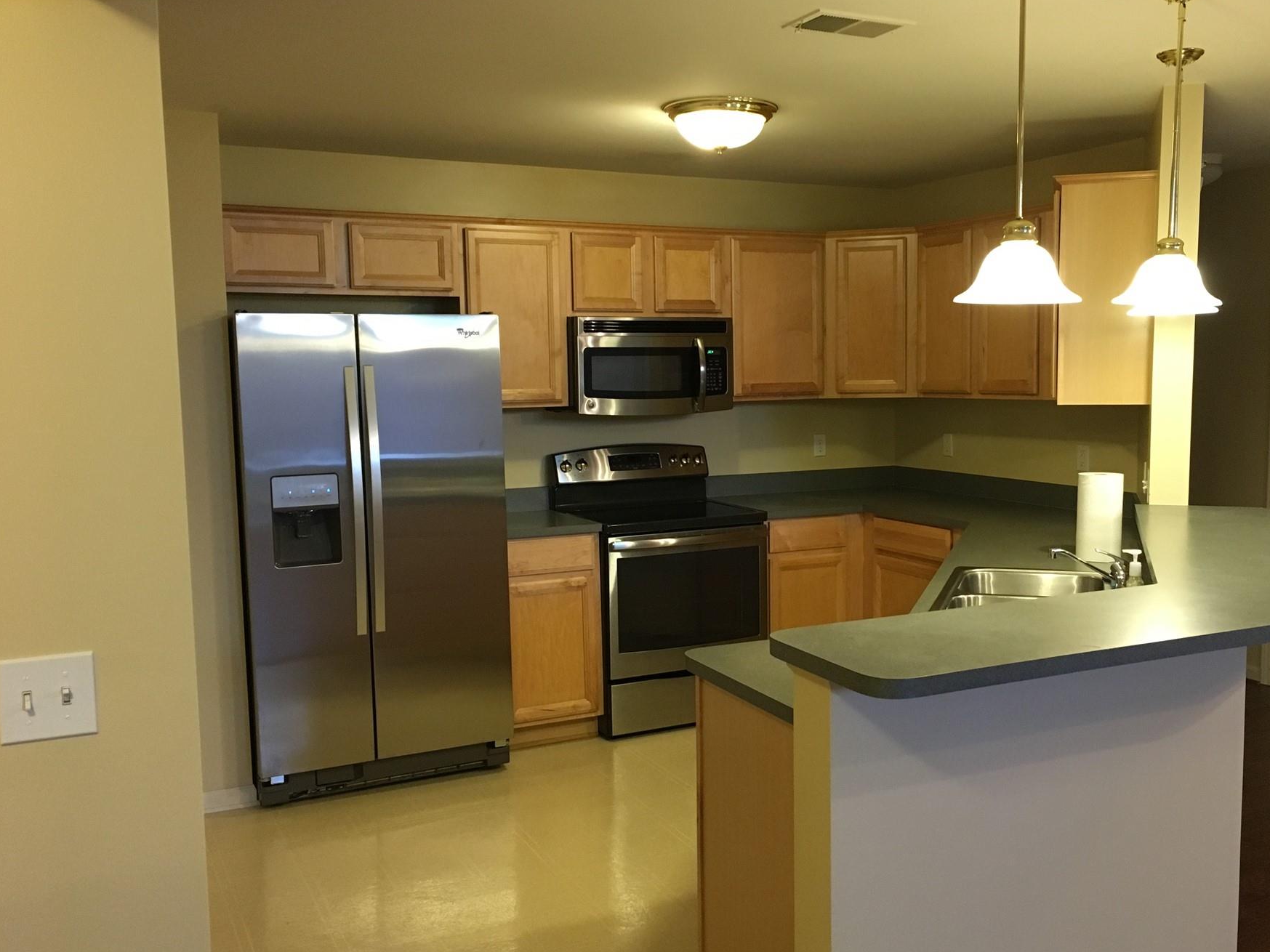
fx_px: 1247
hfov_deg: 53.8
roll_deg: +1.1
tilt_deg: -5.9
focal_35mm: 34
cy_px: 493
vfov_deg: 41.8
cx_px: 729
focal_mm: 4.15
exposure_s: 1/30
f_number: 2.2
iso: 160
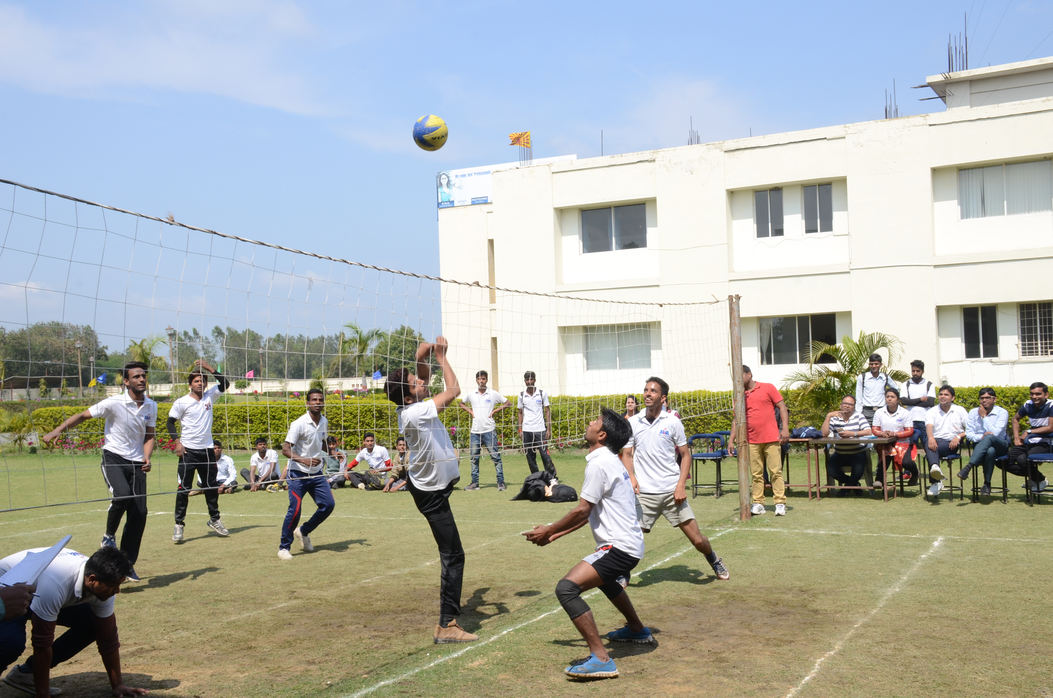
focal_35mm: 40
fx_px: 1182
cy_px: 349
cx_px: 526
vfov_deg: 32.9
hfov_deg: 48.0
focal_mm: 27
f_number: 14
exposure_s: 1/200
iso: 320
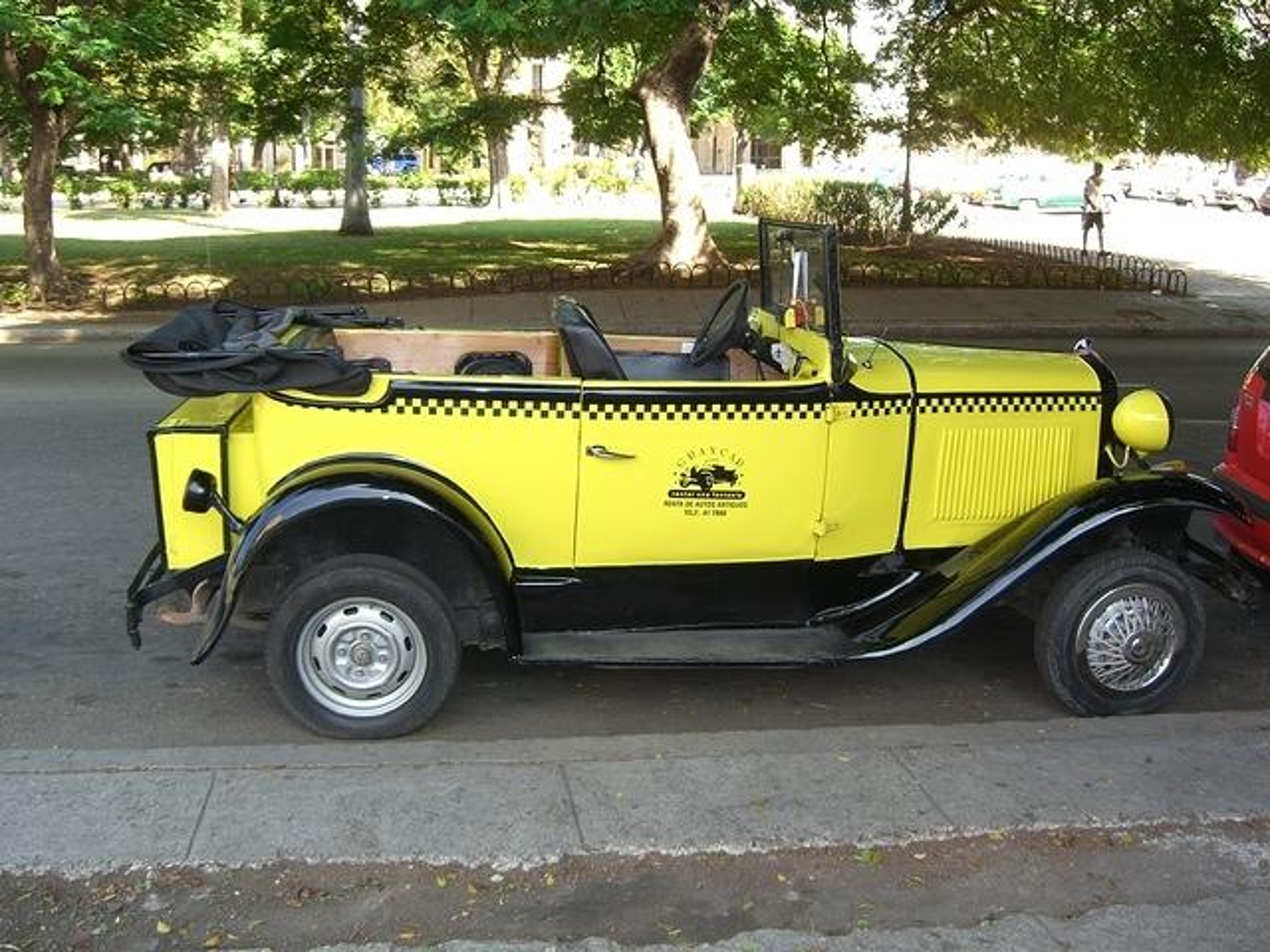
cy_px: 476
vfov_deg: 37.7
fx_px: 1394
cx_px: 635
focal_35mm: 38
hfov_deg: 49.0
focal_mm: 7.9
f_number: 2.8
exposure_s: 1/100
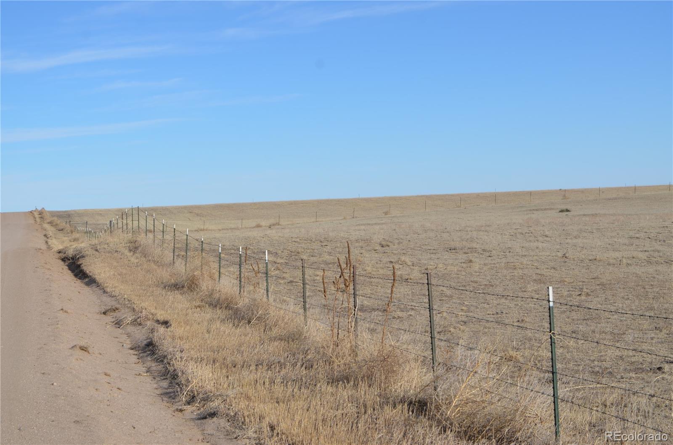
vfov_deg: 16.5
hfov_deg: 24.7
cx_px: 336
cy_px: 222
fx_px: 1539
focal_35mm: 82
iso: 100
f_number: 9
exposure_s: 1/320
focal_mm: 55
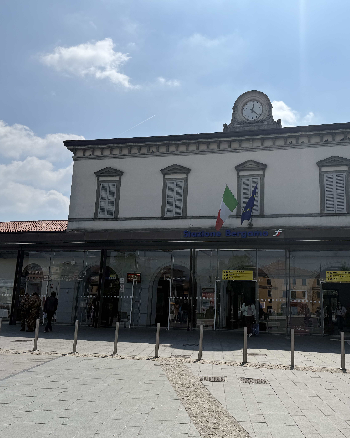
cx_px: 218
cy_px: 219
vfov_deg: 55.7
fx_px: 414
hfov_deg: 45.4
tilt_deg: +11.9
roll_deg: -1.6
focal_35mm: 32
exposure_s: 1/14286
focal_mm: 6.76
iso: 80
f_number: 1.78
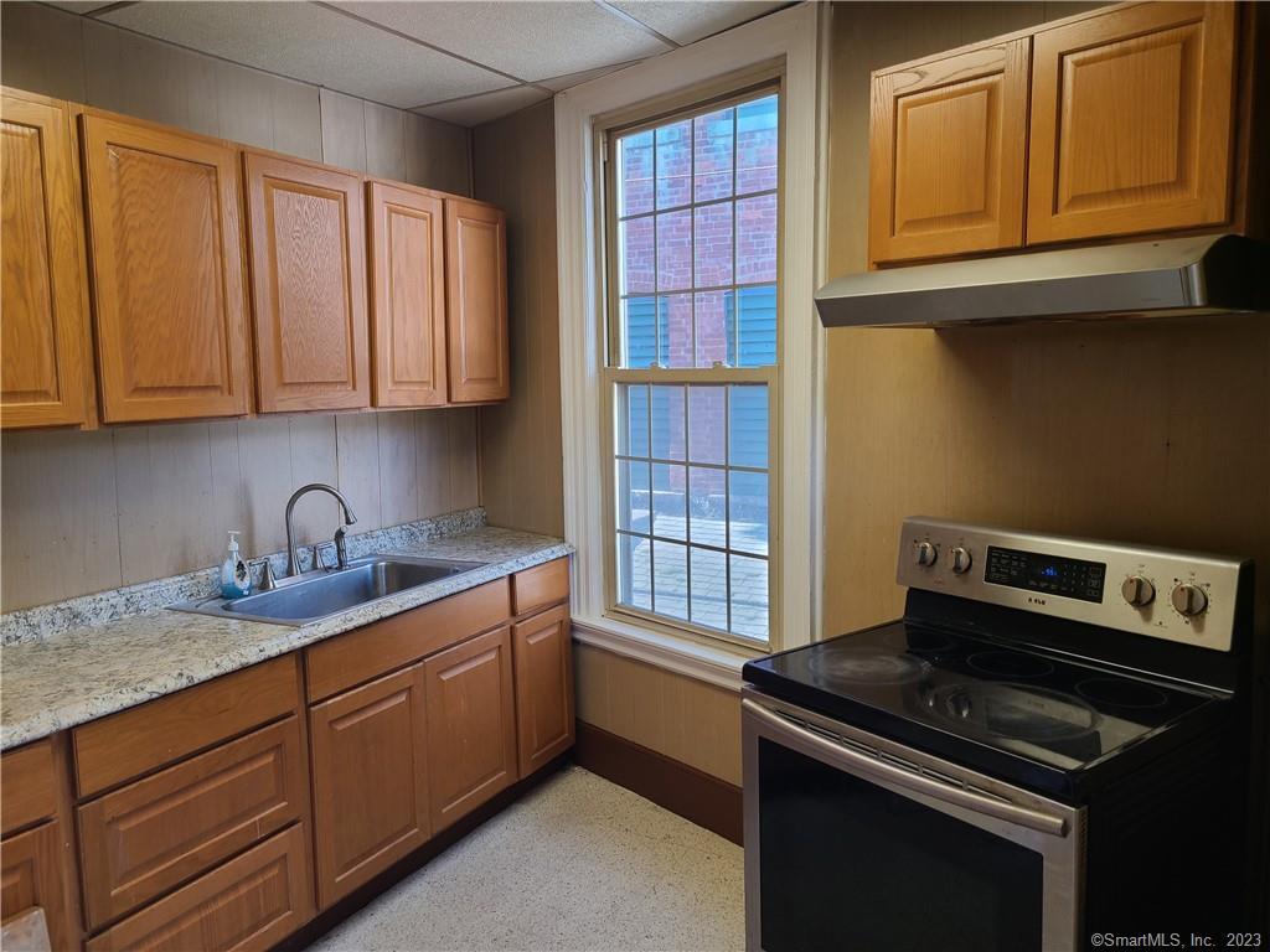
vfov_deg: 53.1
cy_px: 476
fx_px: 954
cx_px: 635
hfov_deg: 67.3
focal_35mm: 26
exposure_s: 1/60
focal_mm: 5.4
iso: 40
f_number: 1.8
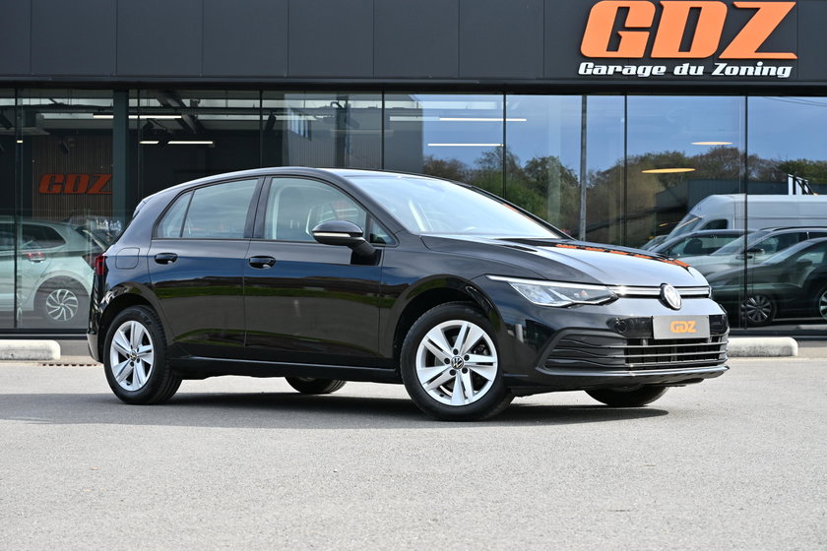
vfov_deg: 19.5
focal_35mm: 70
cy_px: 276
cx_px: 414
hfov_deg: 28.8
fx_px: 1608
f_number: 8
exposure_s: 1/640
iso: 500
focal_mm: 70
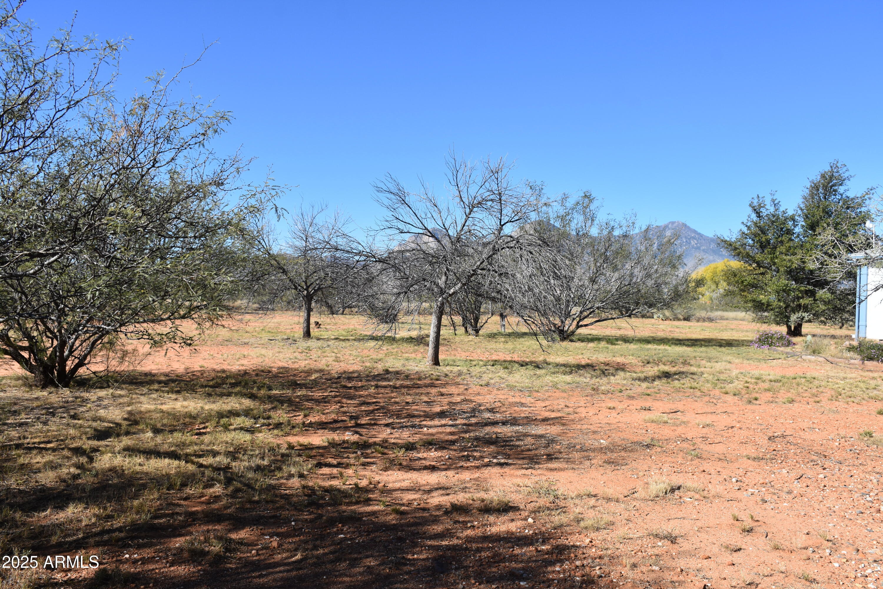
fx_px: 809
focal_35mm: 33
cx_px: 442
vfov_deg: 40.0
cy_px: 294
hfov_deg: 57.2
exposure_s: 1/500
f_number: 8
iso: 200
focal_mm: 22
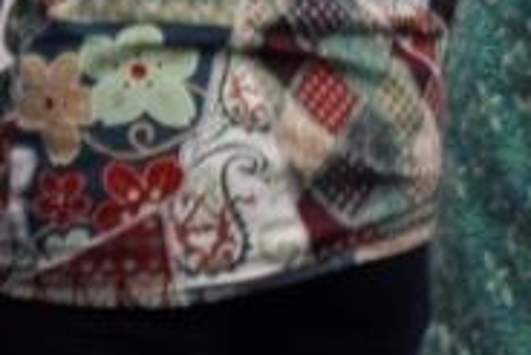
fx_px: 8104
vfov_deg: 2.5
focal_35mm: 549
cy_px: -583
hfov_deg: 3.7
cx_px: -300
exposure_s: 1/25
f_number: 5.6
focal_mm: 66
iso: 800
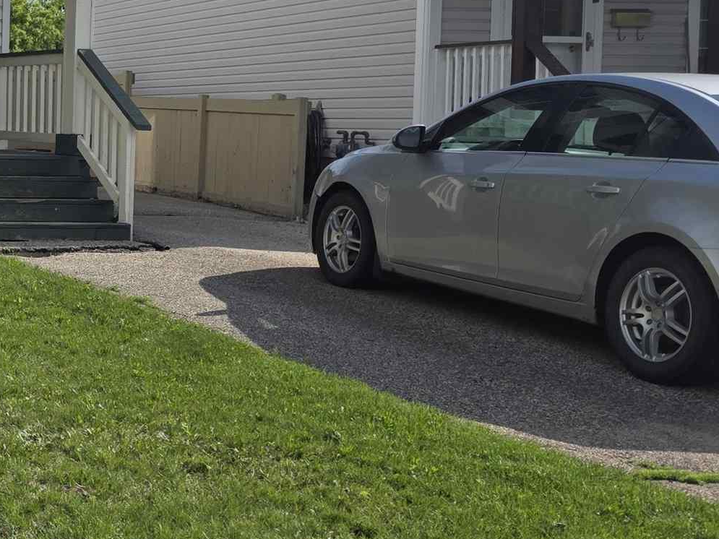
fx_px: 1475
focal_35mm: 71
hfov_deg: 22.8
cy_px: 168
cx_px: -332
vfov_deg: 20.6
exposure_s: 1/5778
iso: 80
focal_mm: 6.25
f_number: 1.7
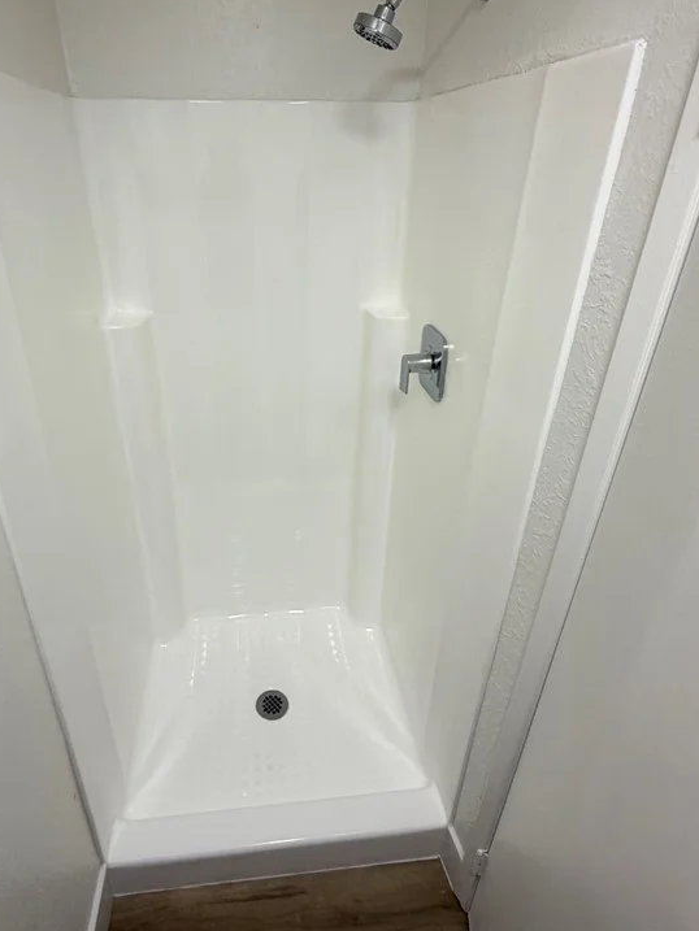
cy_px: 413
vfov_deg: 81.4
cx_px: 294
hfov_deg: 65.6
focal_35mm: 20
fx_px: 538
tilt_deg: -21.3
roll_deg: -1.5
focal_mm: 2.22
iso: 100
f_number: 2.2
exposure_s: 1/120
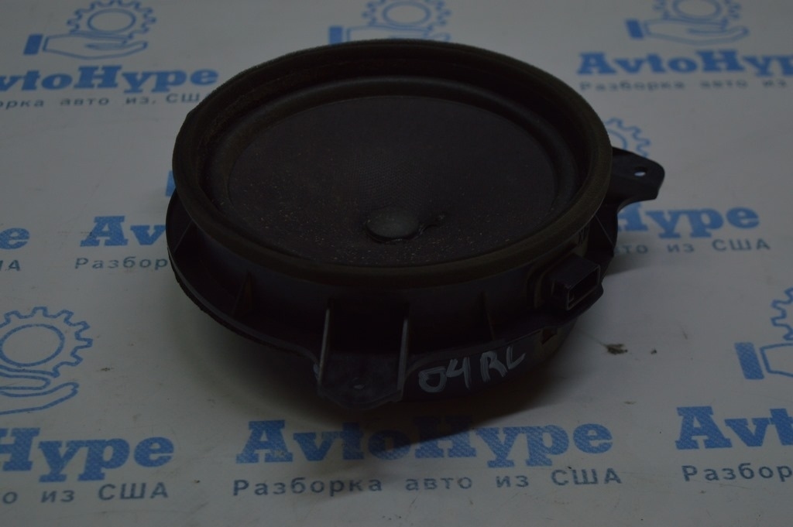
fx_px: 1486
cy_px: 264
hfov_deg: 29.9
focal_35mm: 68
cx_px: 396
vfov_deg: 20.1
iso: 400
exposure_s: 1/320
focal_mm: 45
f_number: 5
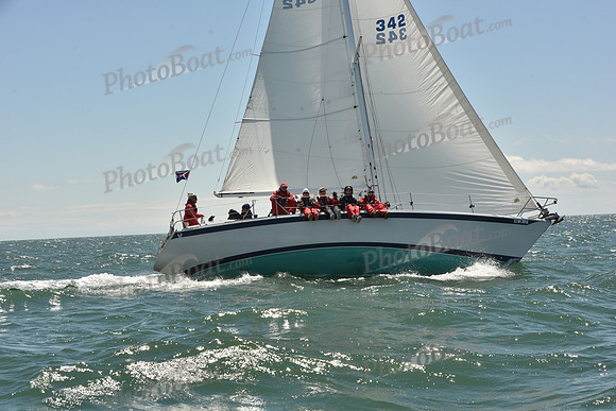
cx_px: 308
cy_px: 206
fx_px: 1335
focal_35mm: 78
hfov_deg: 26.0
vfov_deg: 17.5
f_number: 11
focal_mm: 78
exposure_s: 1/800
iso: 320
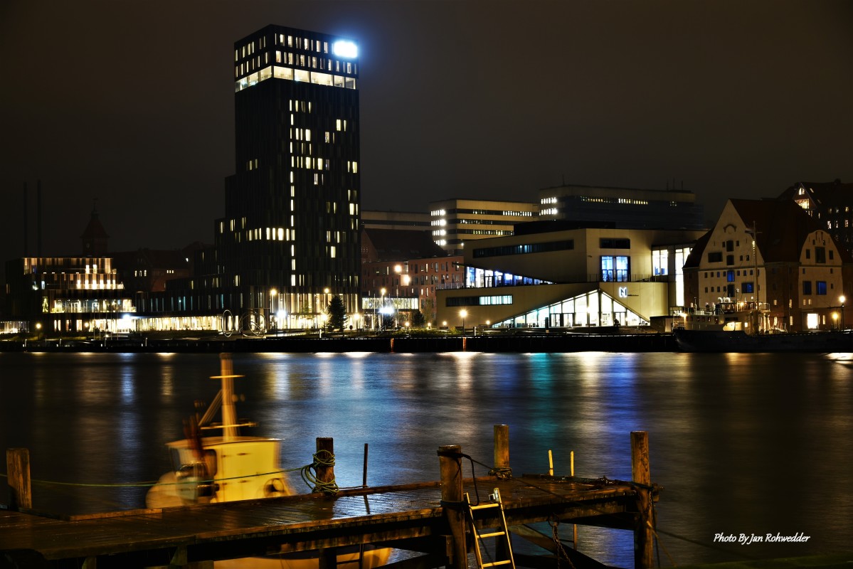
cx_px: 426
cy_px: 284
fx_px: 1540
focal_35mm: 65
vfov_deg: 20.9
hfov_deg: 31.0
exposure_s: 10
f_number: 7.1
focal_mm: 65
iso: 100
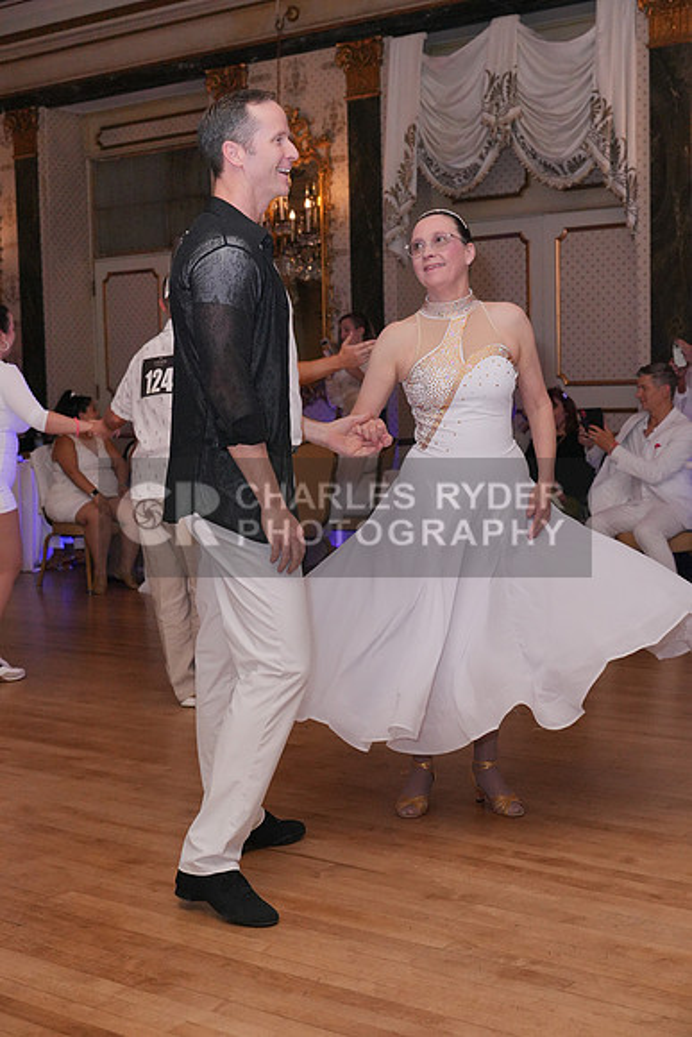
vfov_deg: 39.6
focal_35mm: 50
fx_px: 1441
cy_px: 518
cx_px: 346
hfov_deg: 27.0
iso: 5000
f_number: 5.6
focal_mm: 50
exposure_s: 1/250
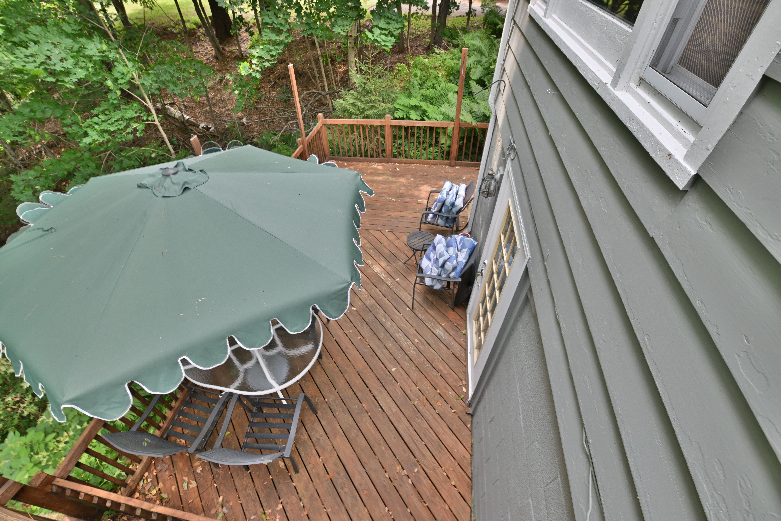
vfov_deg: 77.3
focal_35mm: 15
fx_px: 325
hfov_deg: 100.4
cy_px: 260
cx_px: 390
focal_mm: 15
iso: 1600
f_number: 7.1
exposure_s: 1/320
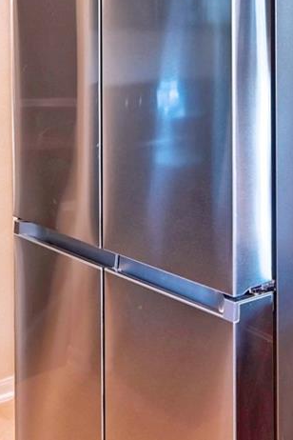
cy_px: 44
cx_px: 210
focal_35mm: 62
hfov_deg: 21.8
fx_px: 757
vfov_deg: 30.9
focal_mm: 14
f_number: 8
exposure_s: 1/3.33
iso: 400
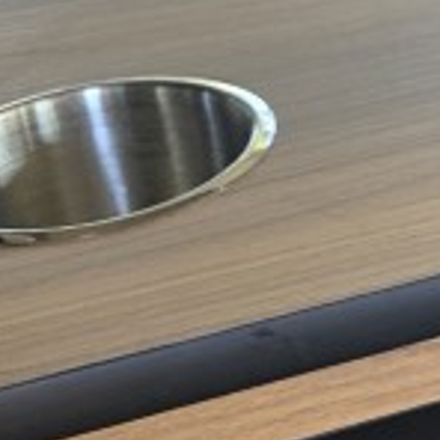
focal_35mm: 141
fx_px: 2028
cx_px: 1082
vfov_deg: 12.3
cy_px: 33
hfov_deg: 10.5
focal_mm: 6.3
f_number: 1.7
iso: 160
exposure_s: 1/100
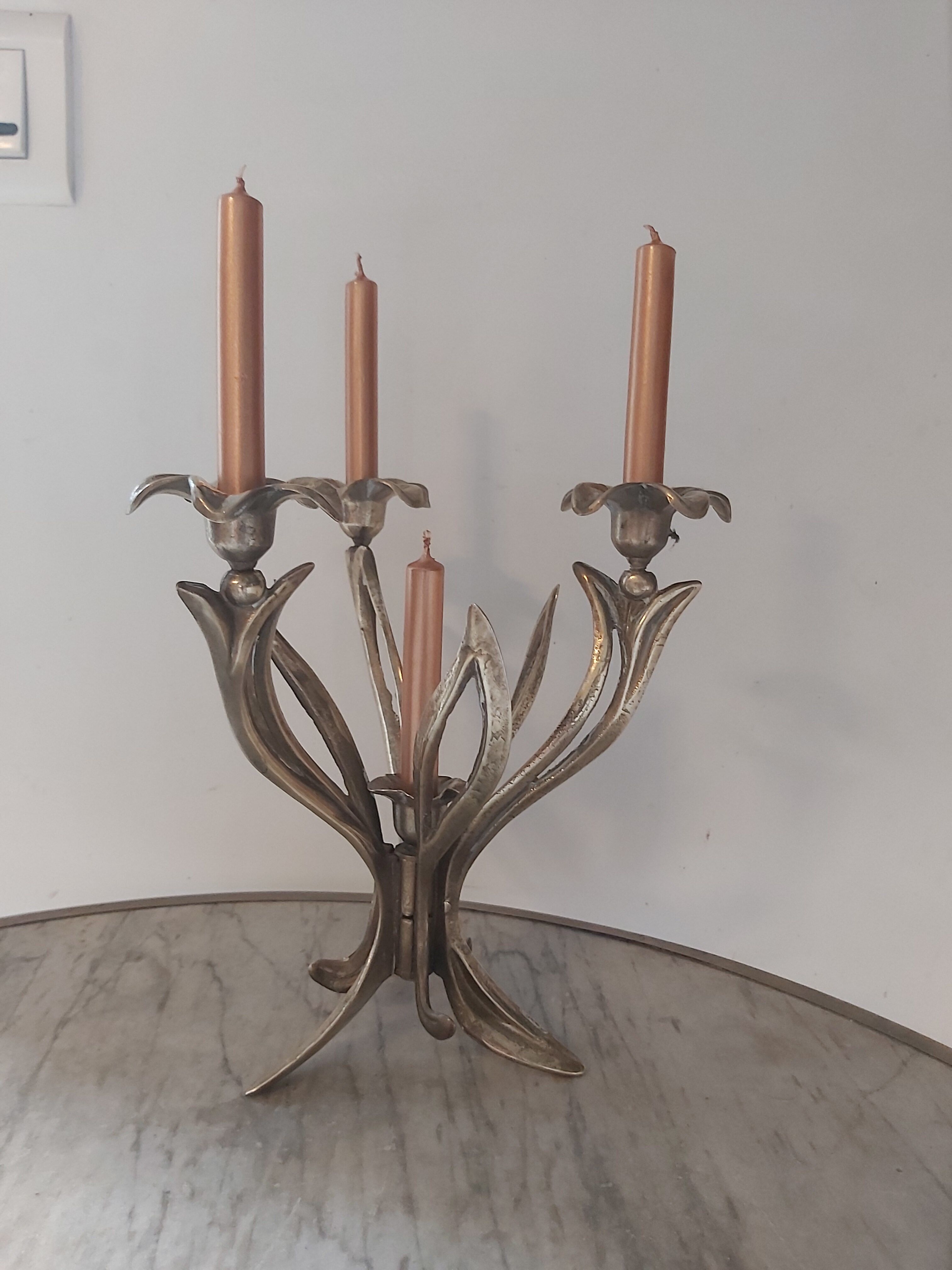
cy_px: 635
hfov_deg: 53.1
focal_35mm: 26
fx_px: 953
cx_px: 476
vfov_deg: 67.3
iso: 250
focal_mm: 3.92
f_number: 1.7
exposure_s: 1/33
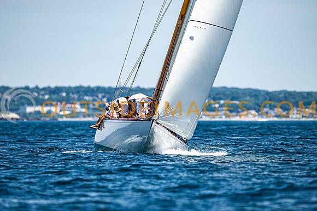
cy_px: 106
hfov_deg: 3.3
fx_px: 5473
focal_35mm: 622
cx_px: 158
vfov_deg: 2.2
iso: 400
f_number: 5
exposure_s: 1/2500
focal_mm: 600
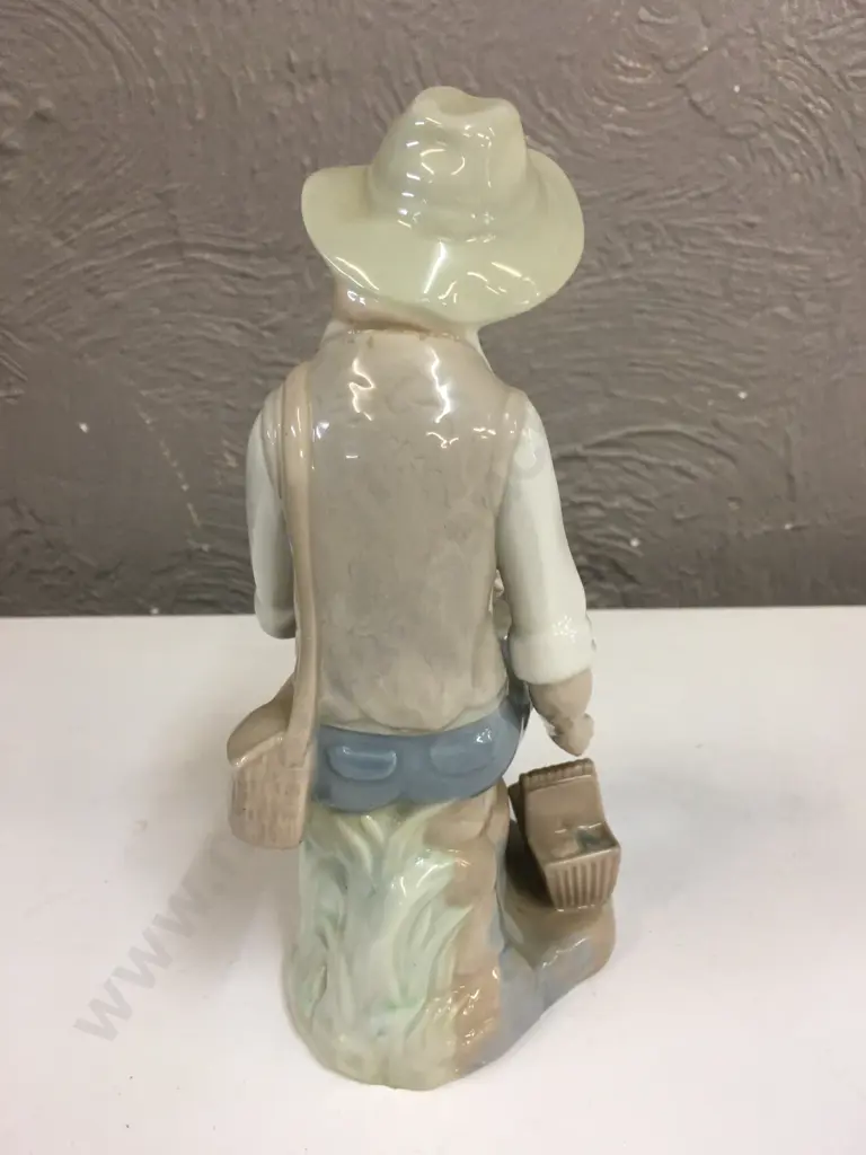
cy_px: 578
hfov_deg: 48.2
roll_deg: +1.9
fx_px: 967
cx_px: 433
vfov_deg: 61.7
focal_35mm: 29
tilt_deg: -19.5
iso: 50
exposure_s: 1/33
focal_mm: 4.15
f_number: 2.2
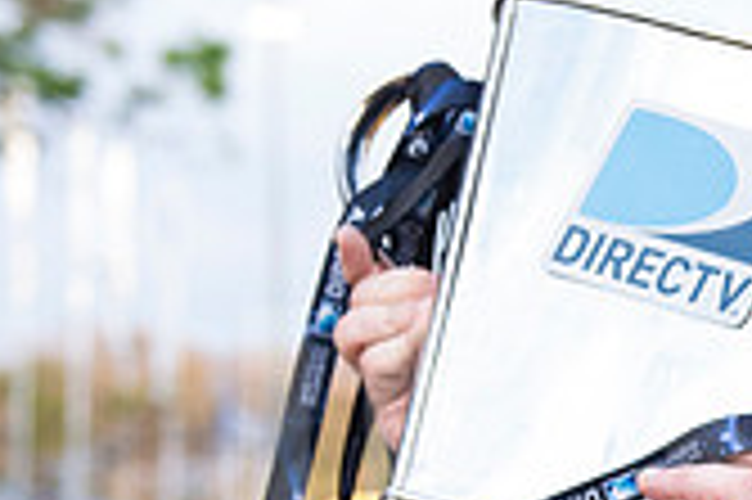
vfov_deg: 8.1
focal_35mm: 167
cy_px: 646
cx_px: 1256
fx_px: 3485
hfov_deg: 11.6
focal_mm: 48
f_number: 4
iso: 2200
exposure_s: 1/1250
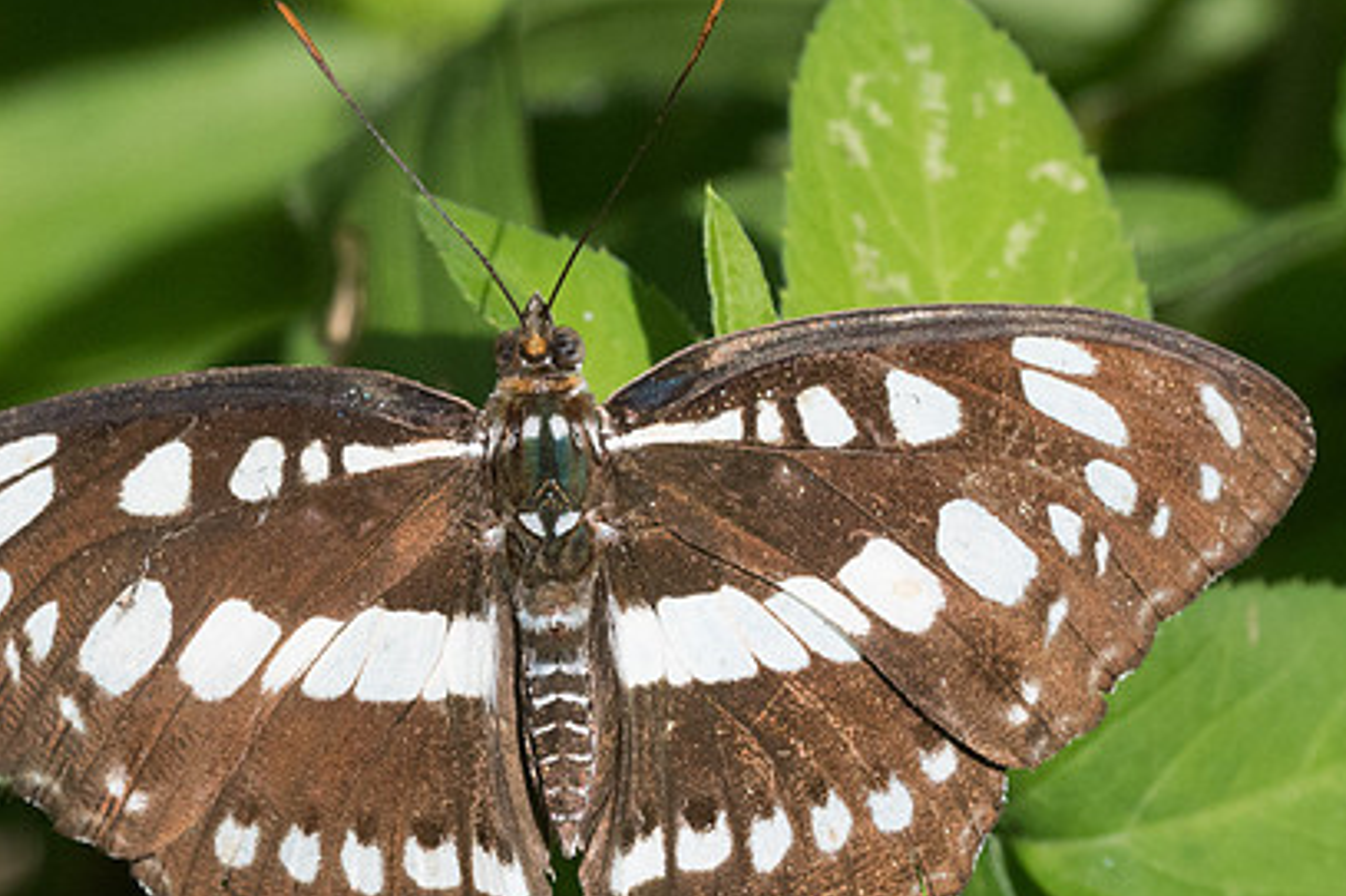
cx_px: 305
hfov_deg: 3.8
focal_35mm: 539
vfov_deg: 2.5
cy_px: 610
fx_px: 20143
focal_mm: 150
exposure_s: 1/800
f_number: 13
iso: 1000
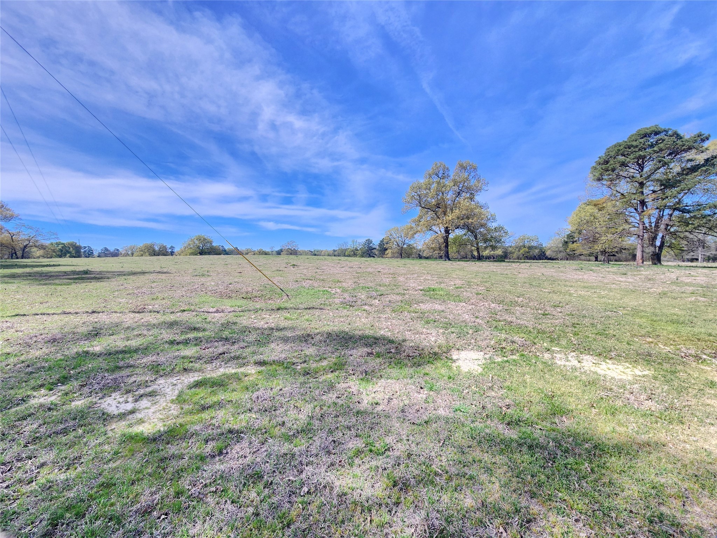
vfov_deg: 89.9
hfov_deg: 106.2
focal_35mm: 13
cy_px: 269
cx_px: 358
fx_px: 269
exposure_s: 1/345
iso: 50
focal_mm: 2.2
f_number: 2.2
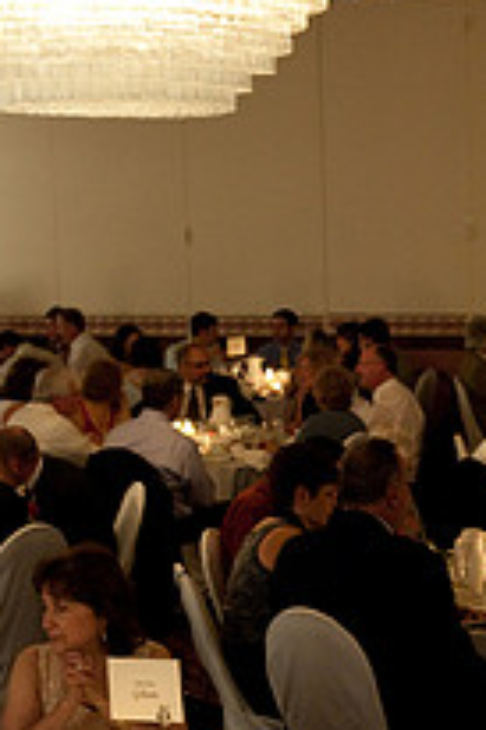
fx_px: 1947
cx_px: 442
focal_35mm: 96
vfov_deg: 21.2
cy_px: 443
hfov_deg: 14.1
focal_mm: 44
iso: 3200
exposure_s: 1/40
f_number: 4
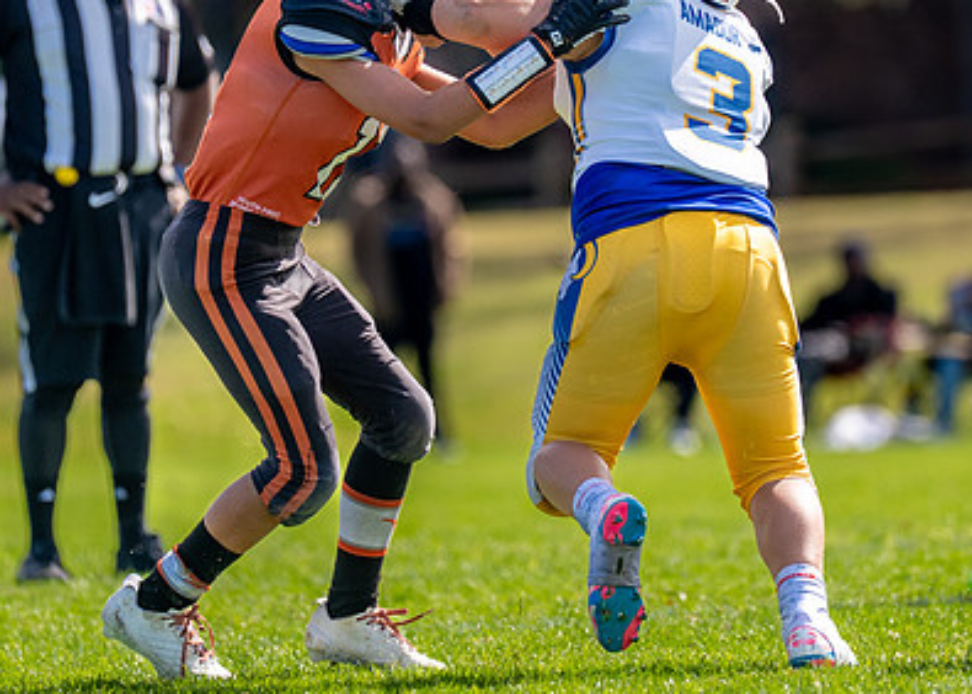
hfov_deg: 3.5
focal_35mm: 580
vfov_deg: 2.5
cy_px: 248
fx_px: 16009
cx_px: 533
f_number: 2.8
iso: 125
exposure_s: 1/2500
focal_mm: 200
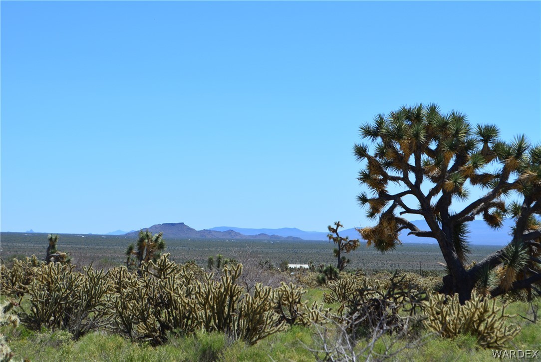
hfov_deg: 24.6
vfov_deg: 16.6
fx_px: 1240
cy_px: 181
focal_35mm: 82
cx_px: 270
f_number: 11
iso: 200
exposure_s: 1/400
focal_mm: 55
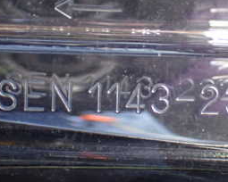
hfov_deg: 16.6
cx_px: 169
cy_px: 91
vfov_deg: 13.4
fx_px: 776
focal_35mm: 115
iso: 800
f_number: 3.2
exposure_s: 1/50
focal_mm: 9.01
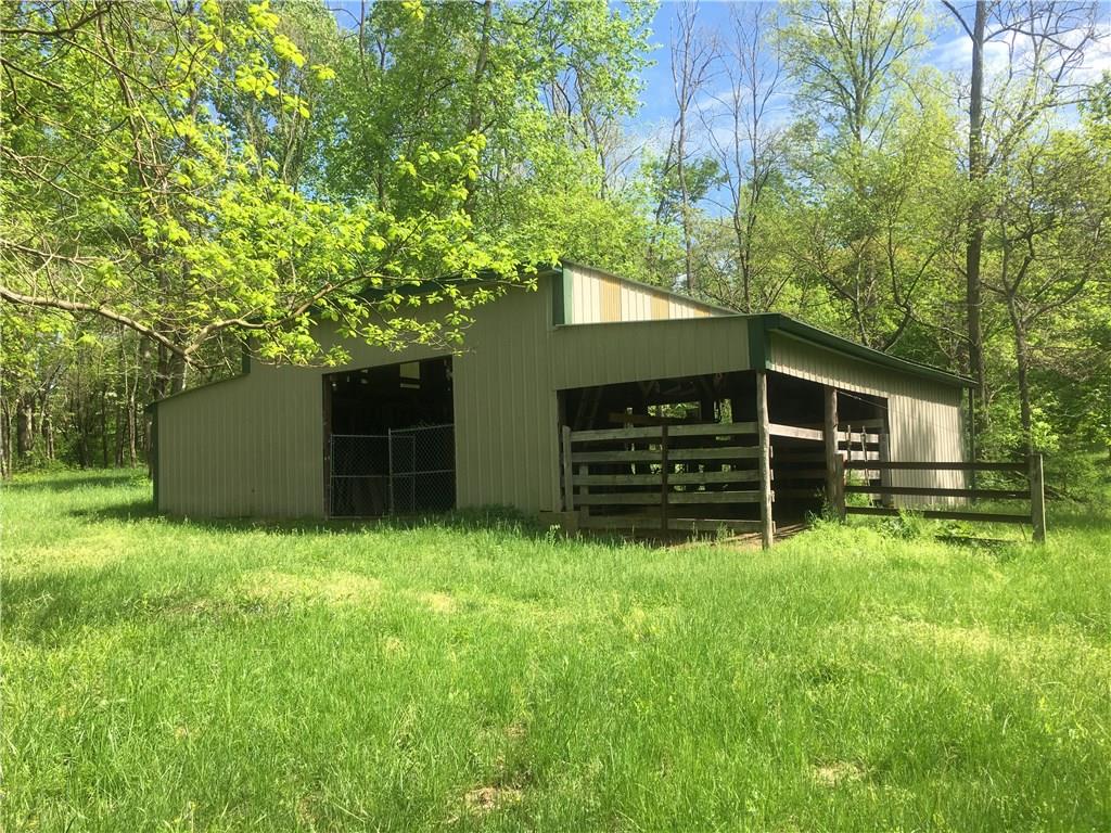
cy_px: 416
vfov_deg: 48.2
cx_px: 556
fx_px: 931
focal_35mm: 29
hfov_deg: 61.7
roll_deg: +1.9
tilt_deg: +5.3
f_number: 2.2
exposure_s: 1/591
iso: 25
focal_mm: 4.15
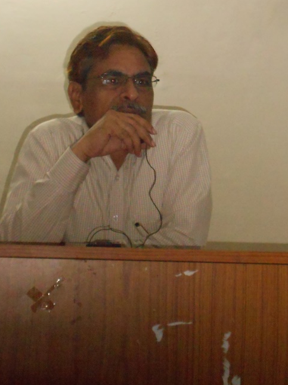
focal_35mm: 105
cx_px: 125
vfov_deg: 18.7
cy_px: 140
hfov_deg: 14.1
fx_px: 1165
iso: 800
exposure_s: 1/60
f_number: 5.3
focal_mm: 11.6
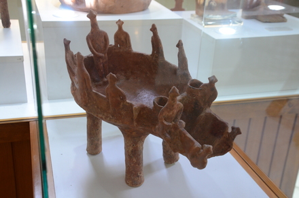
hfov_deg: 42.4
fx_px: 385
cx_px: 150
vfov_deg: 28.8
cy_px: 99
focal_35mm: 46
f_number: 4
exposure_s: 1/10
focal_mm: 31
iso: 1250
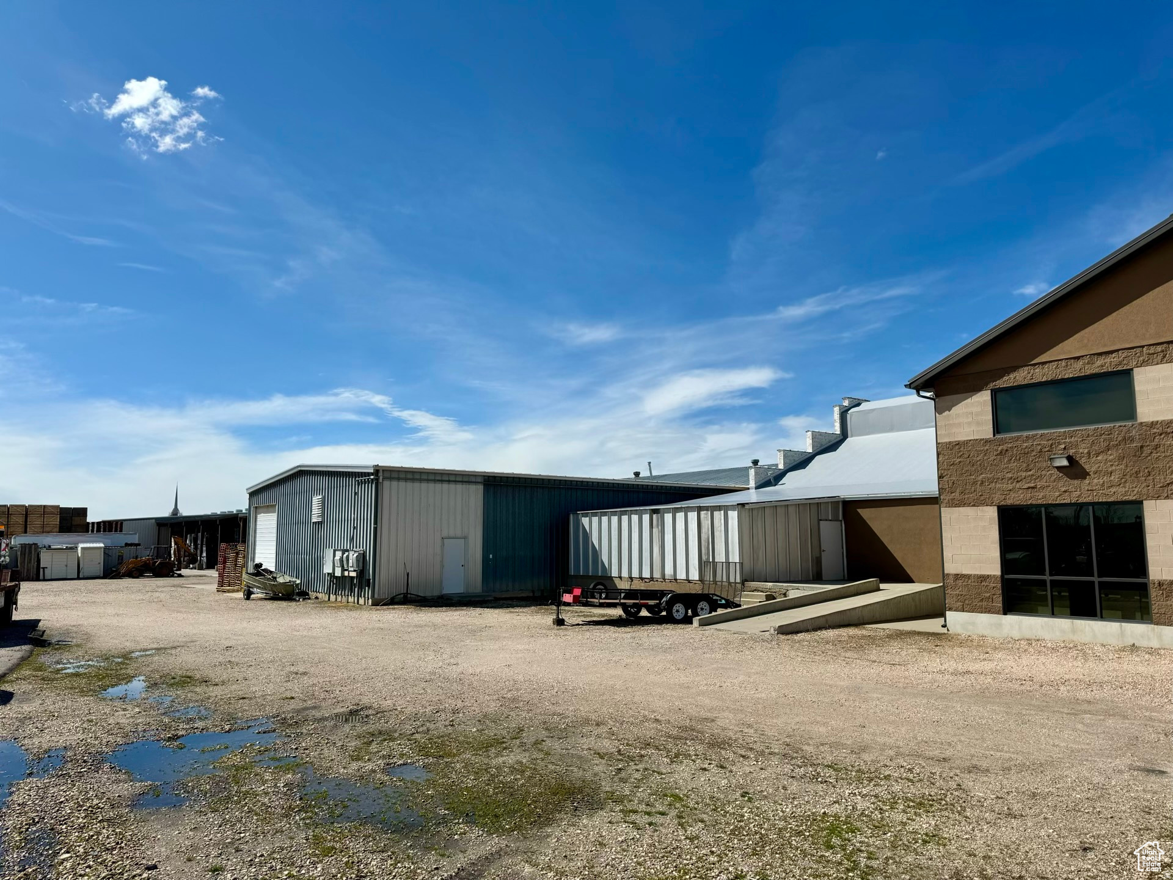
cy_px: 440
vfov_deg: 56.8
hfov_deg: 71.6
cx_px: 586
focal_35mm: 24
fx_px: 813
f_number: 1.78
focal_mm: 6.76
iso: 80
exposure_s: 1/10417
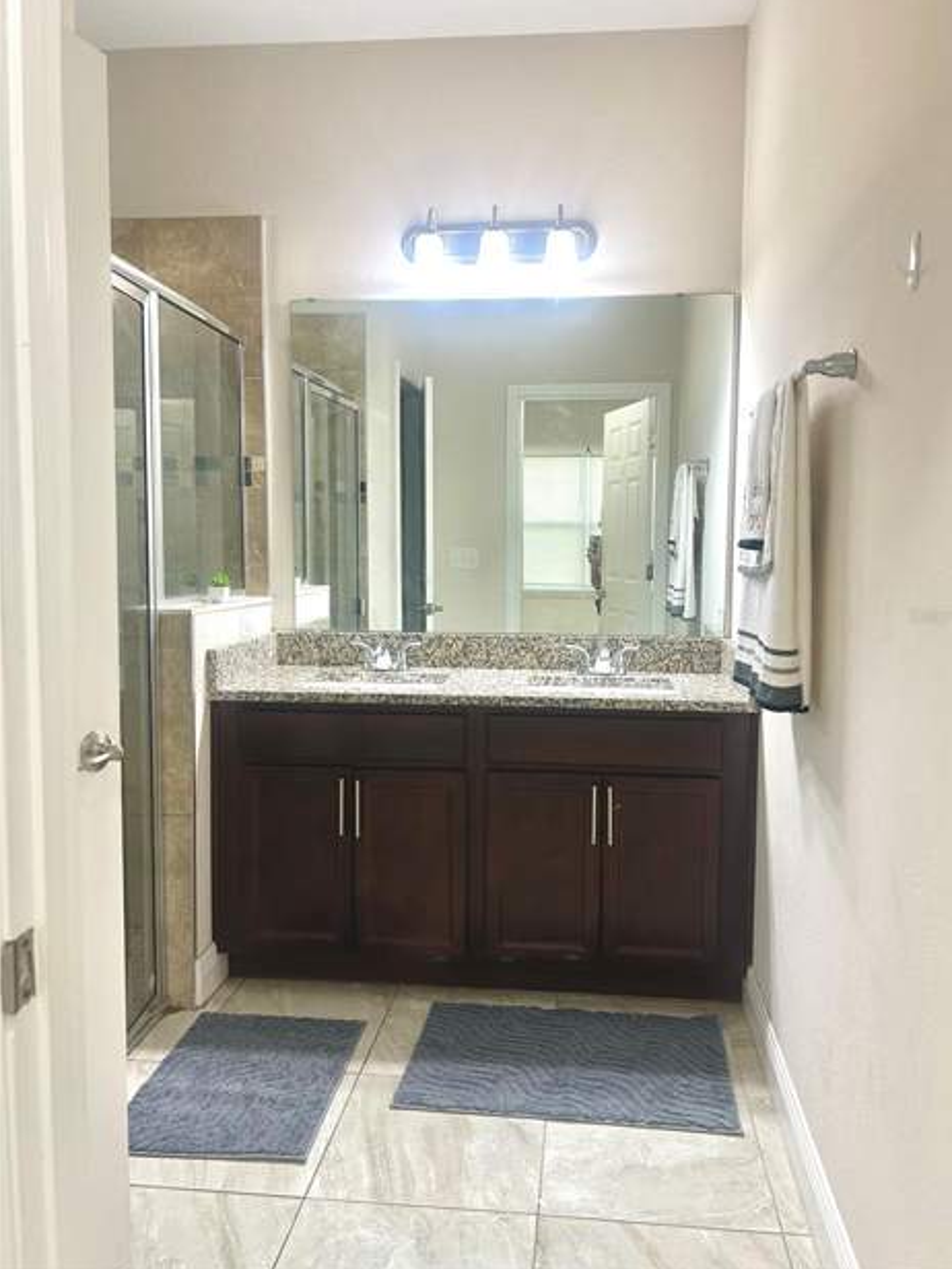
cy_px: 616
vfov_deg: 65.3
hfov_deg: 51.3
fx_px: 990
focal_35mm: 27
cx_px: 492
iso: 80
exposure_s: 1/60
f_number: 1.5
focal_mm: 5.7
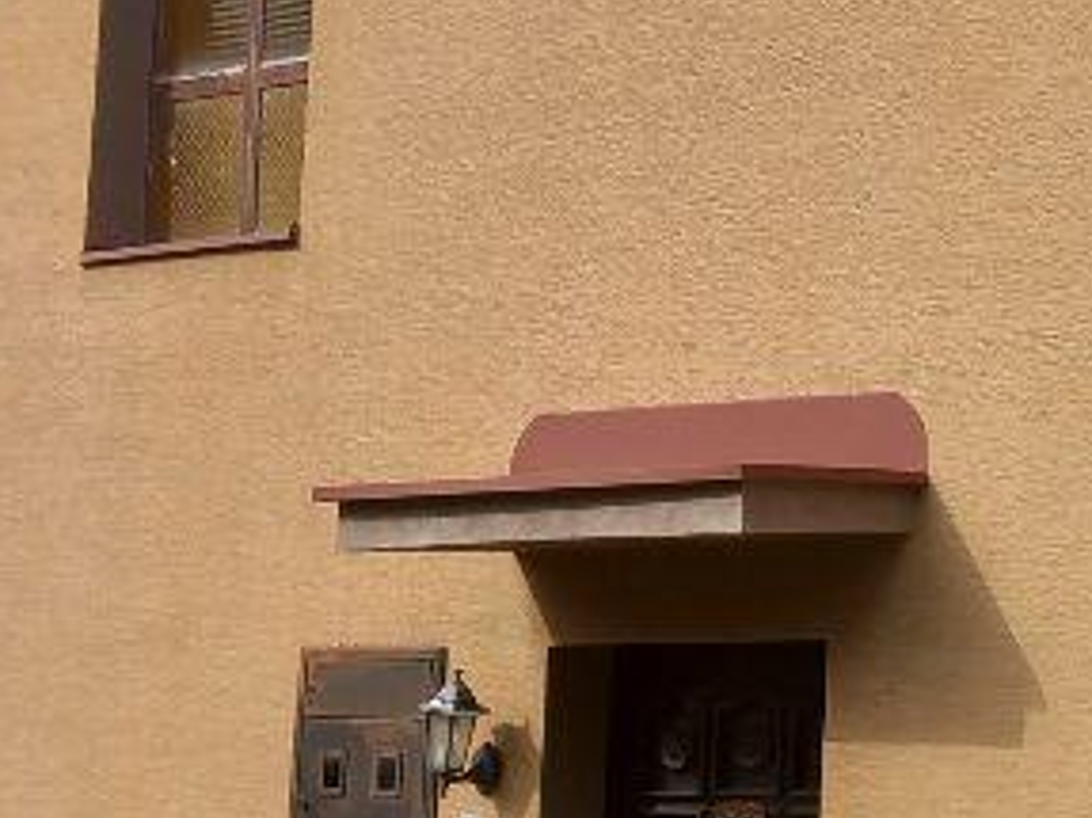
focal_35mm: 113
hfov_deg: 16.6
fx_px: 3563
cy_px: 411
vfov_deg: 13.1
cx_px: 1332
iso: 20
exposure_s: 1/341
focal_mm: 4
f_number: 1.8
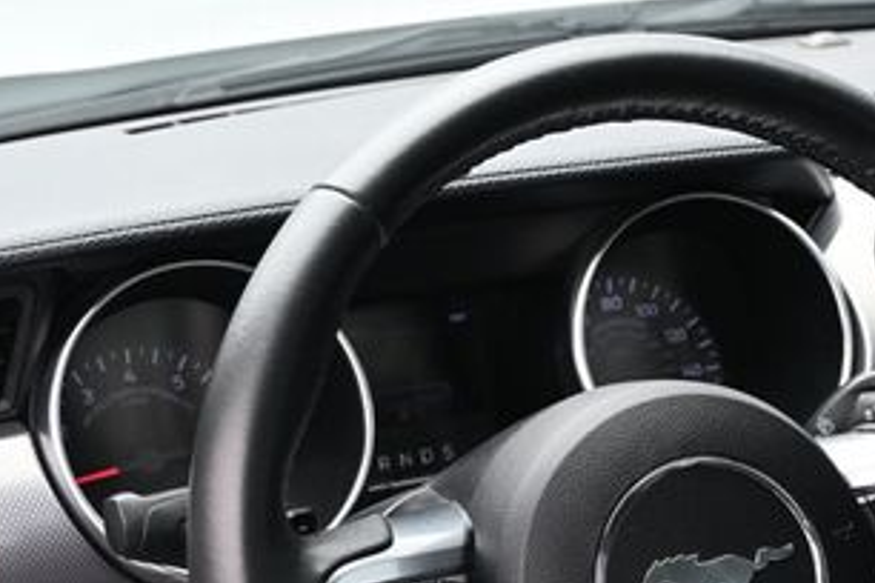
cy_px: 560
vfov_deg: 14.8
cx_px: 655
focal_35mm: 91
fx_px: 2213
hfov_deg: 22.2
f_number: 4.8
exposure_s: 1/160
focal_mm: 29
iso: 400
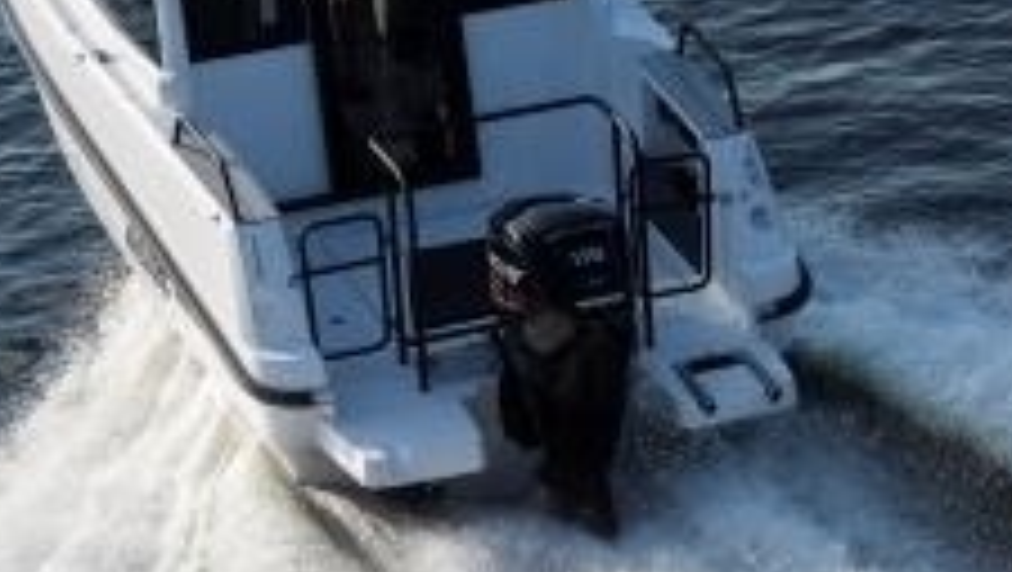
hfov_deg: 8.5
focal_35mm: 254
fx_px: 6822
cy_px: 137
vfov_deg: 4.8
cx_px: 288
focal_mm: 122
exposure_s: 1/1000
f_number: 5.6
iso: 125
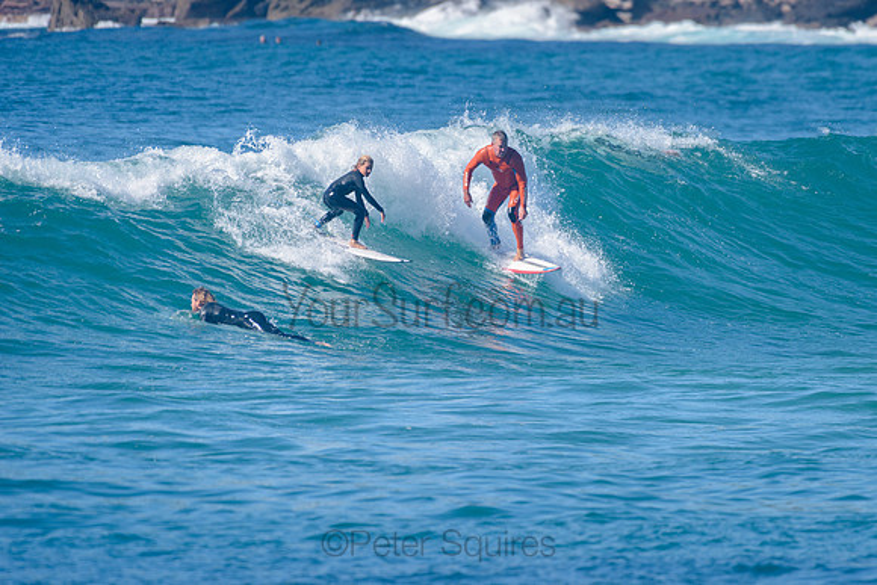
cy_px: 227
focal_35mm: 613
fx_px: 14931
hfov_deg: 3.4
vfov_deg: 2.2
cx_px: 537
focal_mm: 500
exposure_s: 1/2000
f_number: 5.6
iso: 220
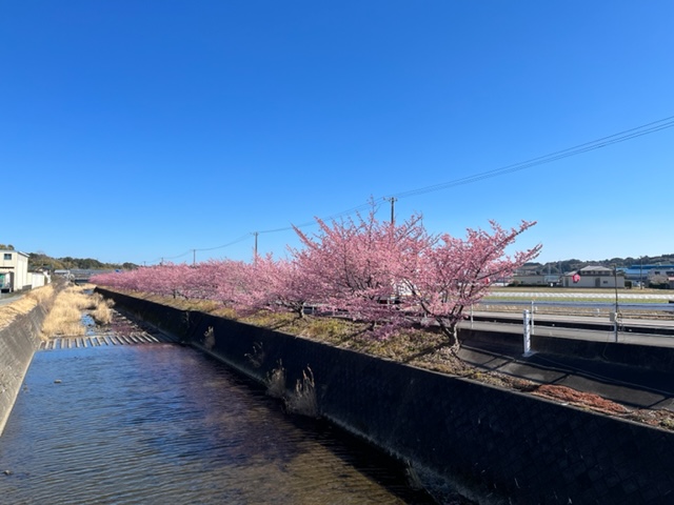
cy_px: 252
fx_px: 506
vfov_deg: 53.1
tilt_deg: +2.2
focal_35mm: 26
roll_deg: -0.6
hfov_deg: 67.3
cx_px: 337
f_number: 1.6
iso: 50
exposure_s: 1/3745
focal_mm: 5.1
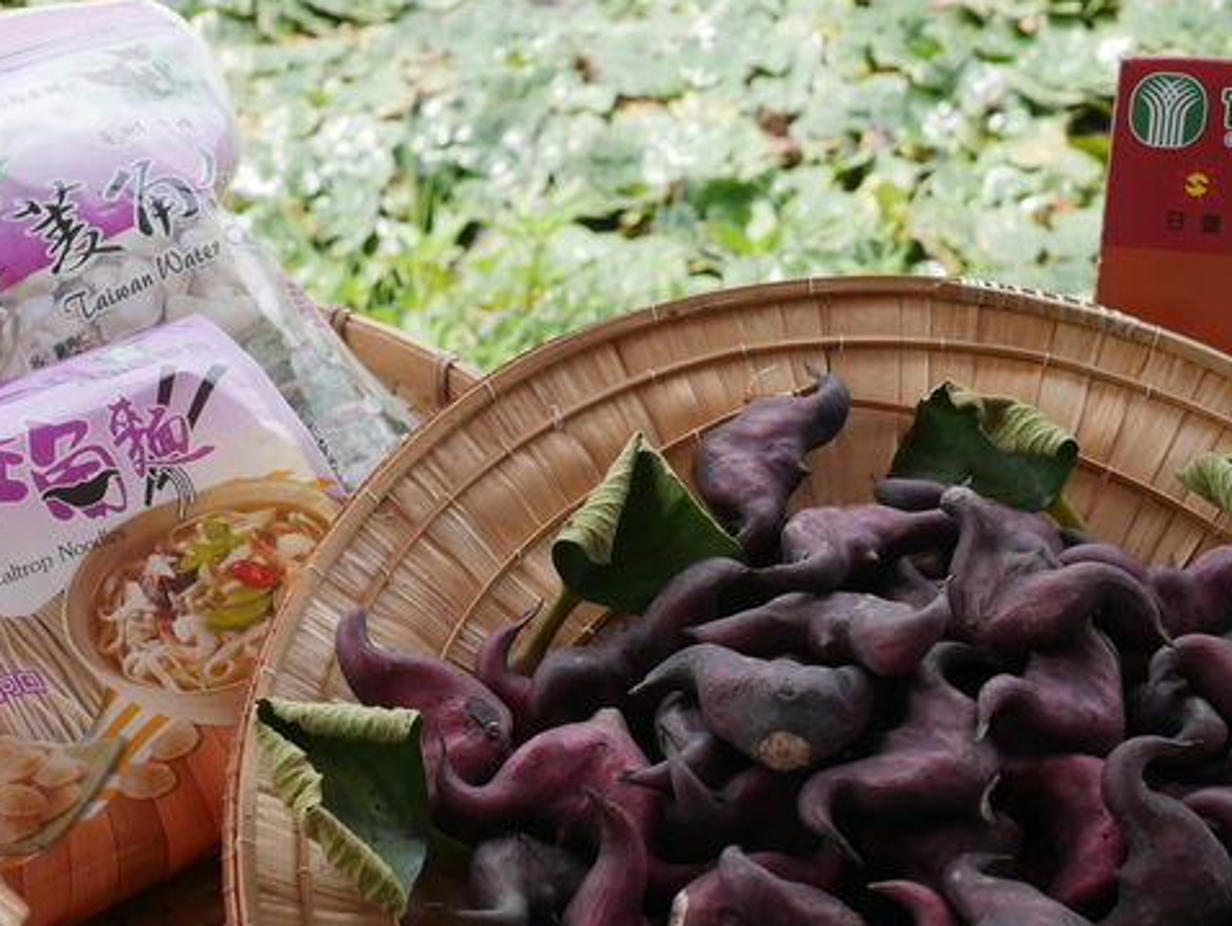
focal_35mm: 72
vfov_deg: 20.4
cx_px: 477
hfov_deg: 26.9
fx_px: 2564
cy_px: 549
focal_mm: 15
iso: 200
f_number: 4
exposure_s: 1/500
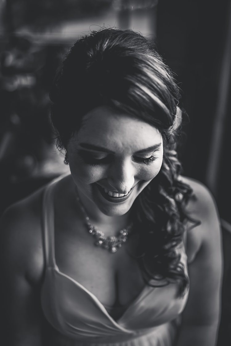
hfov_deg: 37.9
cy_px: 173
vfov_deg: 54.4
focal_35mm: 35
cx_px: 116
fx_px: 337
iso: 400
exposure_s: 1/2000
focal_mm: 35
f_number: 1.4
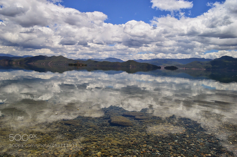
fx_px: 178
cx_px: 118
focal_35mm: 27
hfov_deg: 67.4
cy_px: 78
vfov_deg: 47.9
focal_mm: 18
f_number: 11
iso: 250
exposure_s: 1/500
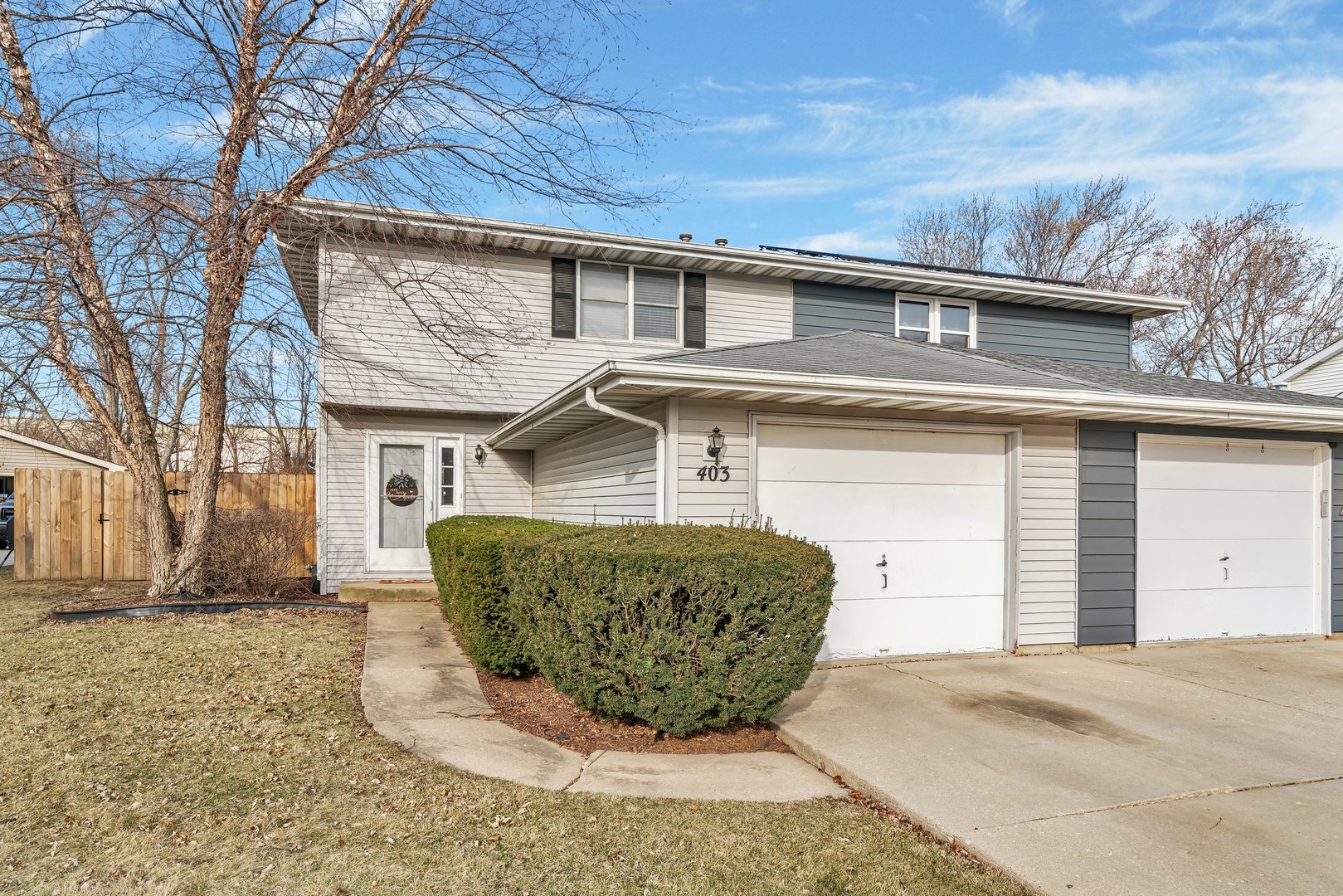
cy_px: 448
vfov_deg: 59.5
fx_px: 784
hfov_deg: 81.2
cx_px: 672
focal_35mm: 21
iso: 500
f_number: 10
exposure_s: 1/320
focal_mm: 21
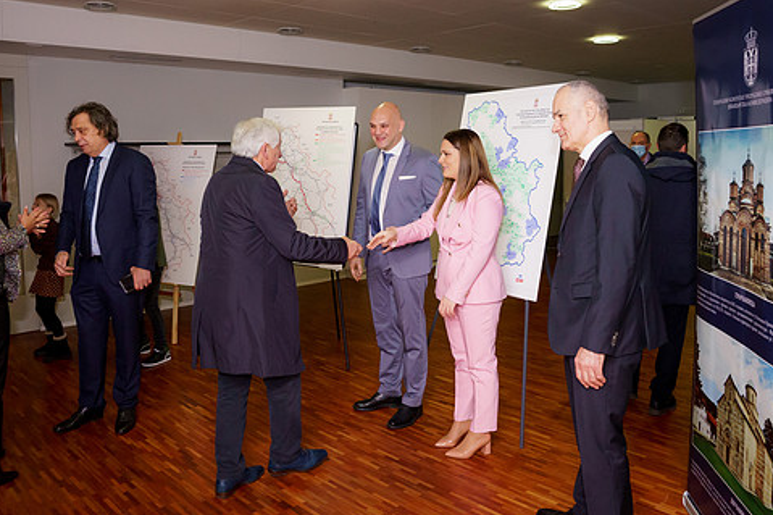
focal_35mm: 30
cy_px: 203
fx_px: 644
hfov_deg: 61.9
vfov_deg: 43.3
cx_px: 383
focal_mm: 24
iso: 2500
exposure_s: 1/250
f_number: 4
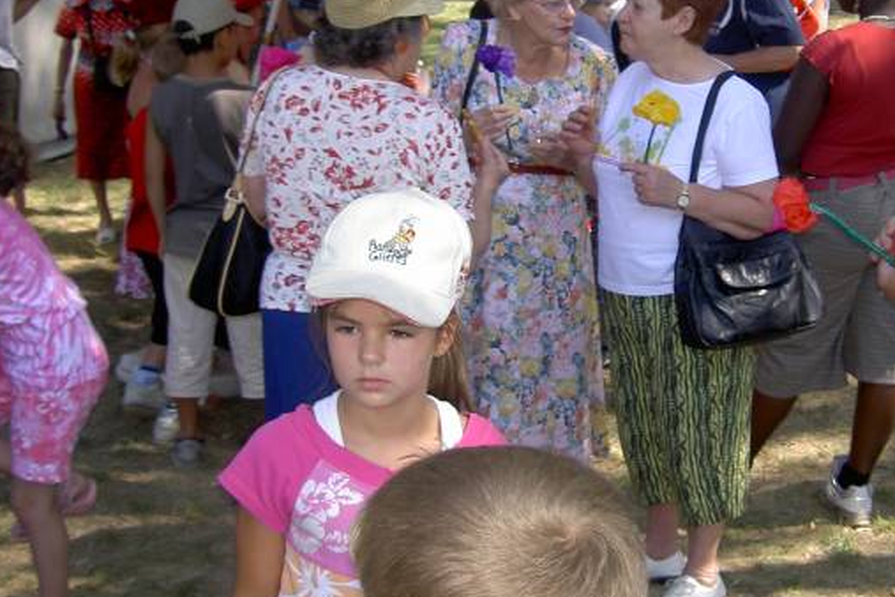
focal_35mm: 64
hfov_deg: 31.2
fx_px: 1591
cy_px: 207
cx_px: 604
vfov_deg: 21.2
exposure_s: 1/250
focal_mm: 8
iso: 100
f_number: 2.8
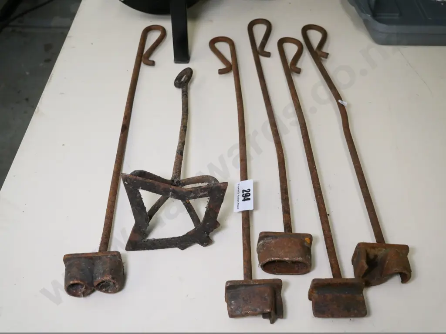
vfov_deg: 39.7
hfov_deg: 51.4
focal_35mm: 36
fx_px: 464
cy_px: 167
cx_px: 223
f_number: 4.5
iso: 3200
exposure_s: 1/500
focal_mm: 18
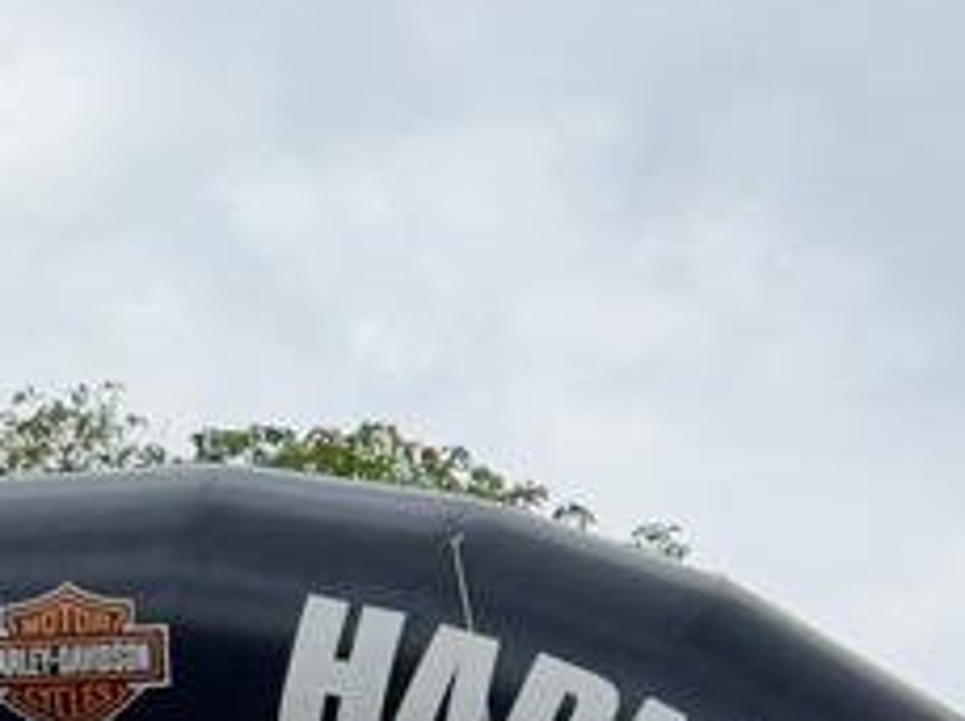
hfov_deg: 7.5
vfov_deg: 5.8
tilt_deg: +1.2
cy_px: 1400
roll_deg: -0.4
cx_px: -1188
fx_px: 7014
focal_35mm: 252
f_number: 1.78
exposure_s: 1/5208
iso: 64
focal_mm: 6.76
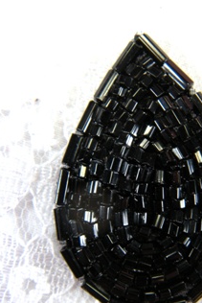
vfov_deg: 37.3
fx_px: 446
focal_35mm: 53
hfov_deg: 25.2
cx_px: 156
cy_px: 188
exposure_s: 1/69.5
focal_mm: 5.9
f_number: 3.8
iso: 64
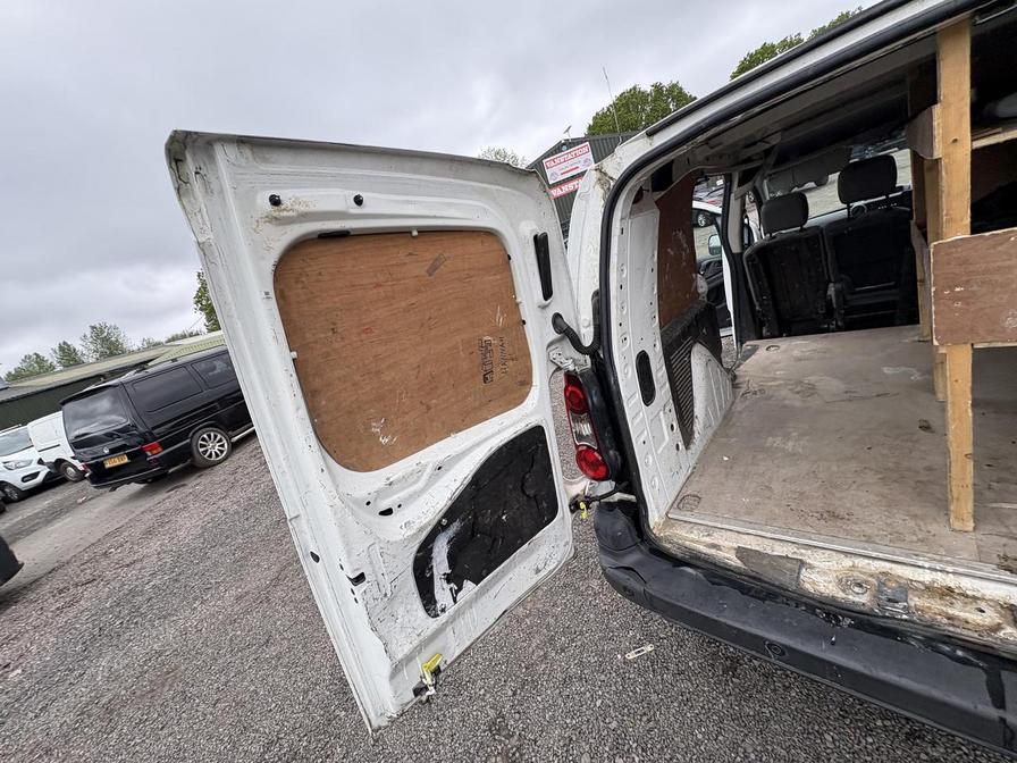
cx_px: 508
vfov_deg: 85.7
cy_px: 382
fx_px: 411
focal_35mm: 14
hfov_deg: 102.1
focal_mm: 2.22
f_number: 2.2
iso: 40
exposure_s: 1/347
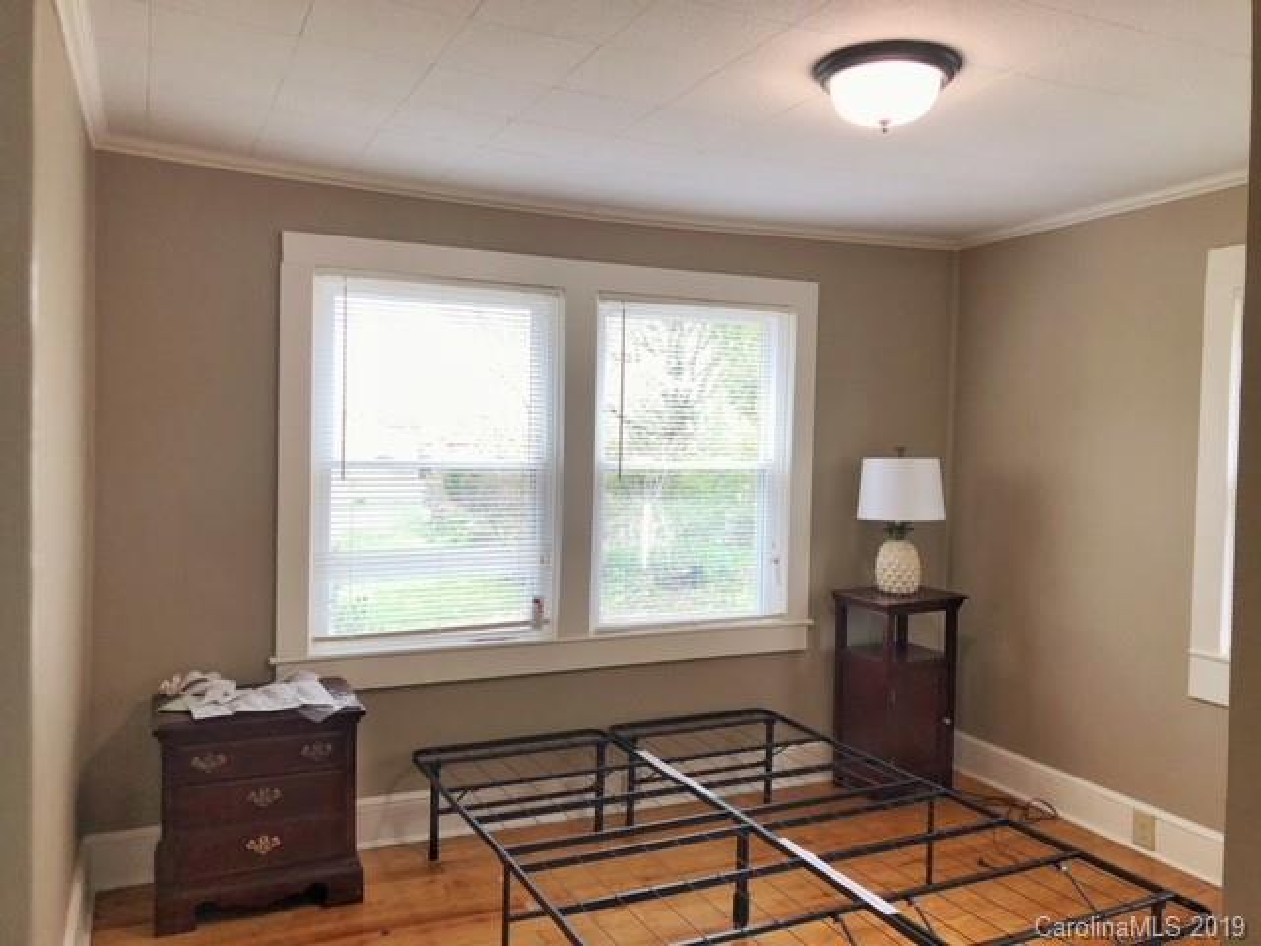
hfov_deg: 61.7
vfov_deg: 48.2
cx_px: 630
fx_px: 1056
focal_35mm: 29
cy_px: 473
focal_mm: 3.99
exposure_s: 1/120
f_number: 1.8
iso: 64
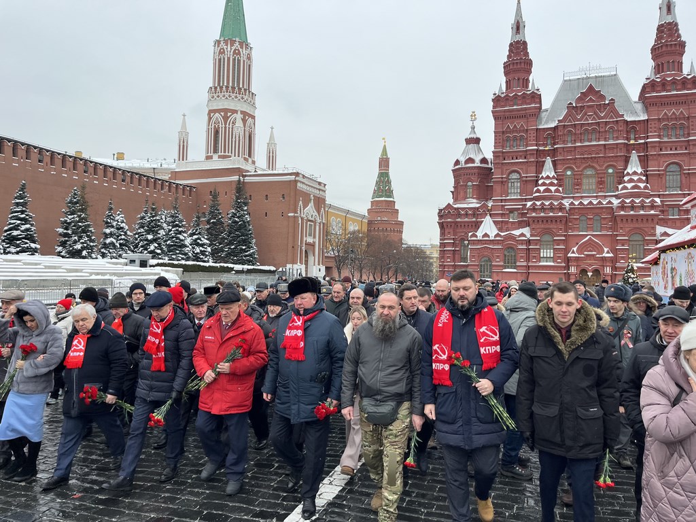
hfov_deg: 67.3
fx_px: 523
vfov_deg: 53.1
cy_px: 261
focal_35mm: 26
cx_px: 348
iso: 40
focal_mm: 5.1
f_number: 1.6
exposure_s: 1/201
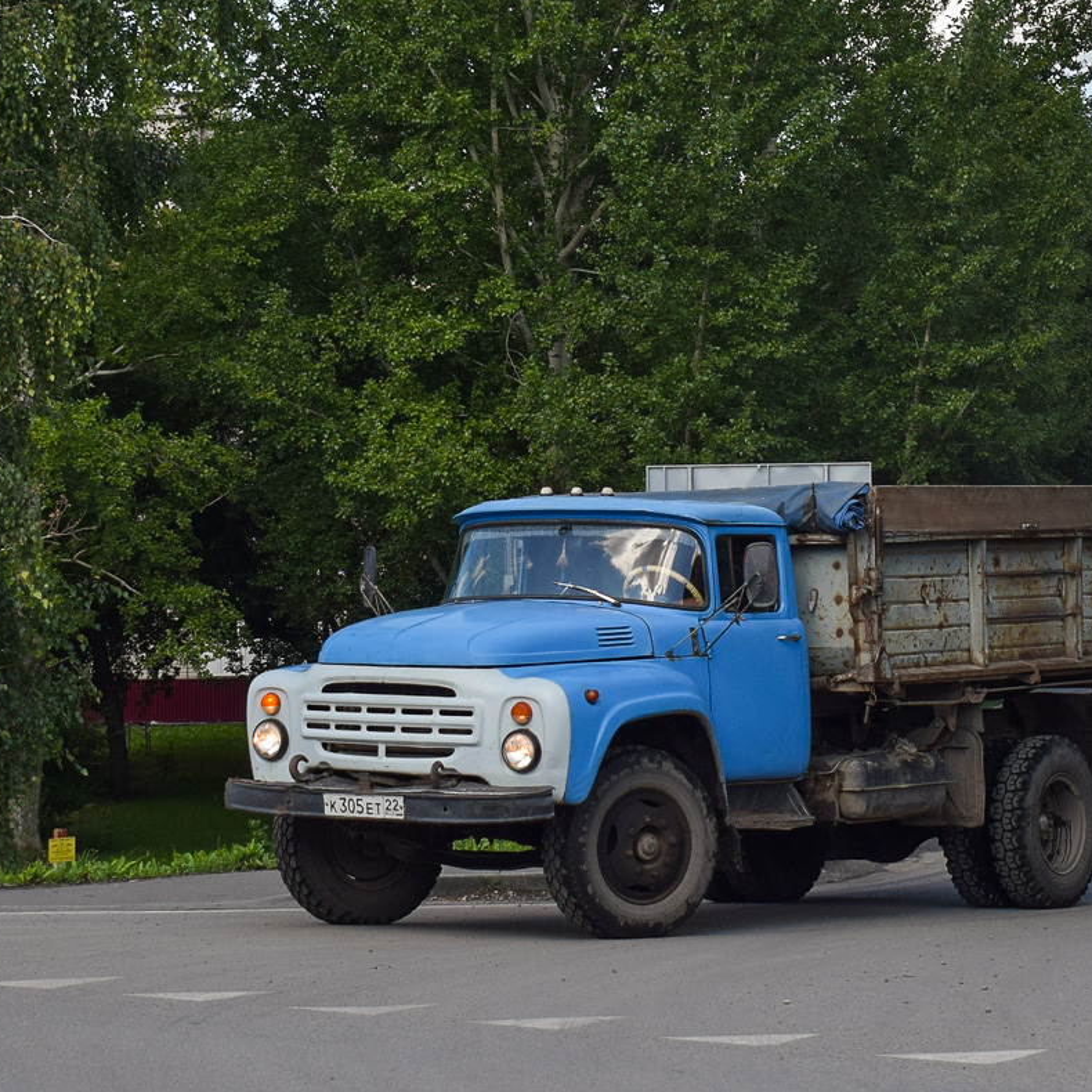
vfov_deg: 27.7
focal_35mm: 62
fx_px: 2213
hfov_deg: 27.7
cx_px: 654
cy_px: 540
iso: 200
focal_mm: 32
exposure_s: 1/500
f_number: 6.3
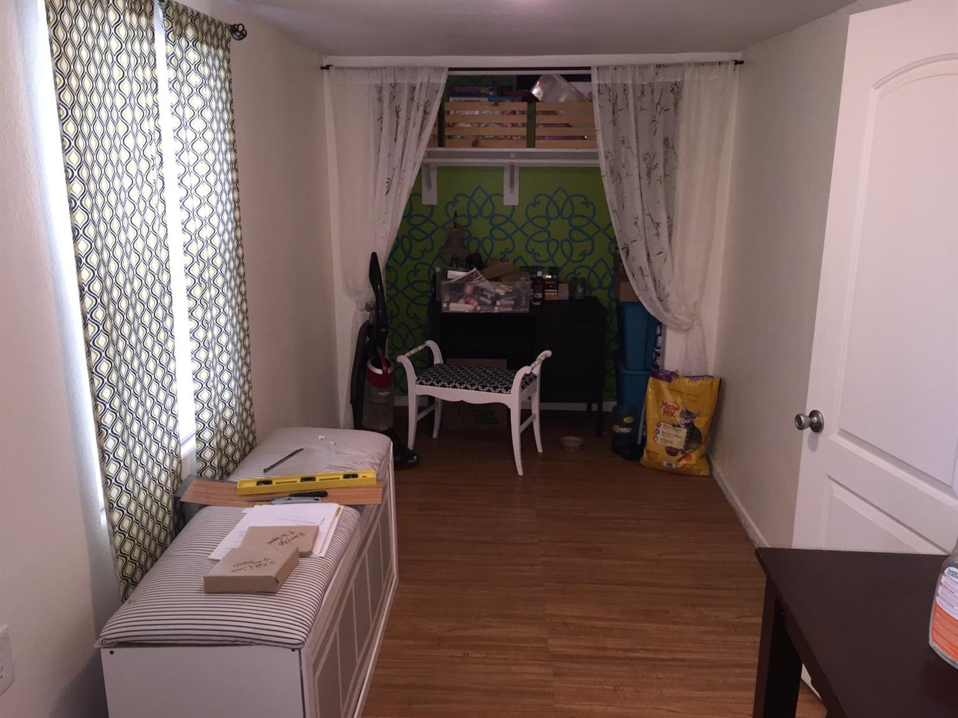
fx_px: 802
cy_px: 359
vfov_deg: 48.2
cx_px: 479
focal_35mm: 29
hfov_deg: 61.7
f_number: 2.2
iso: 125
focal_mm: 4.15
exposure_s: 1/30
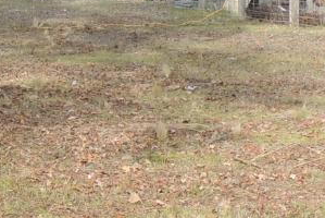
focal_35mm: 224
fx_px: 2024
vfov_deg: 6.1
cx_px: -233
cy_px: 222
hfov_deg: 8.8
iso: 100
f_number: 3.4
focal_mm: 7.6
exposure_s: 1/400
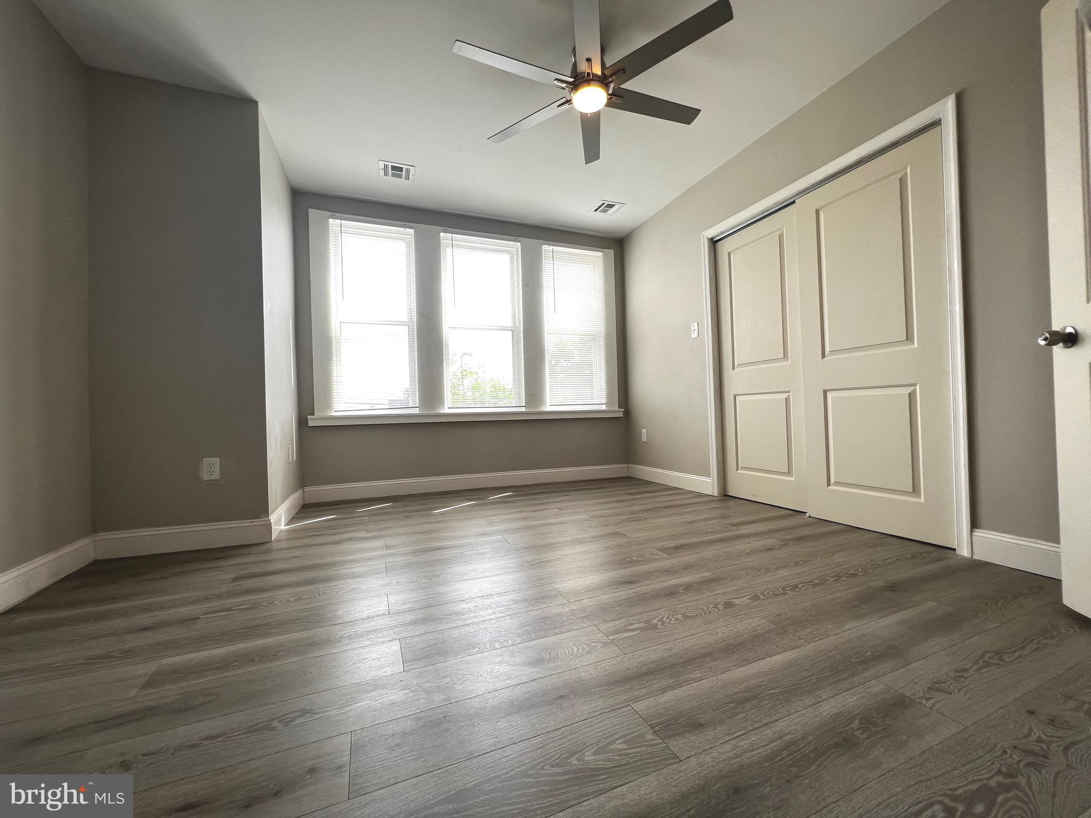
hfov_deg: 106.2
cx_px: 546
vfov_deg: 89.9
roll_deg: +1.8
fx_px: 410
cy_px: 409
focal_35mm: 13
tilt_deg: +0.0
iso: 40
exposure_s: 1/120
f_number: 1.8
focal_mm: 1.57
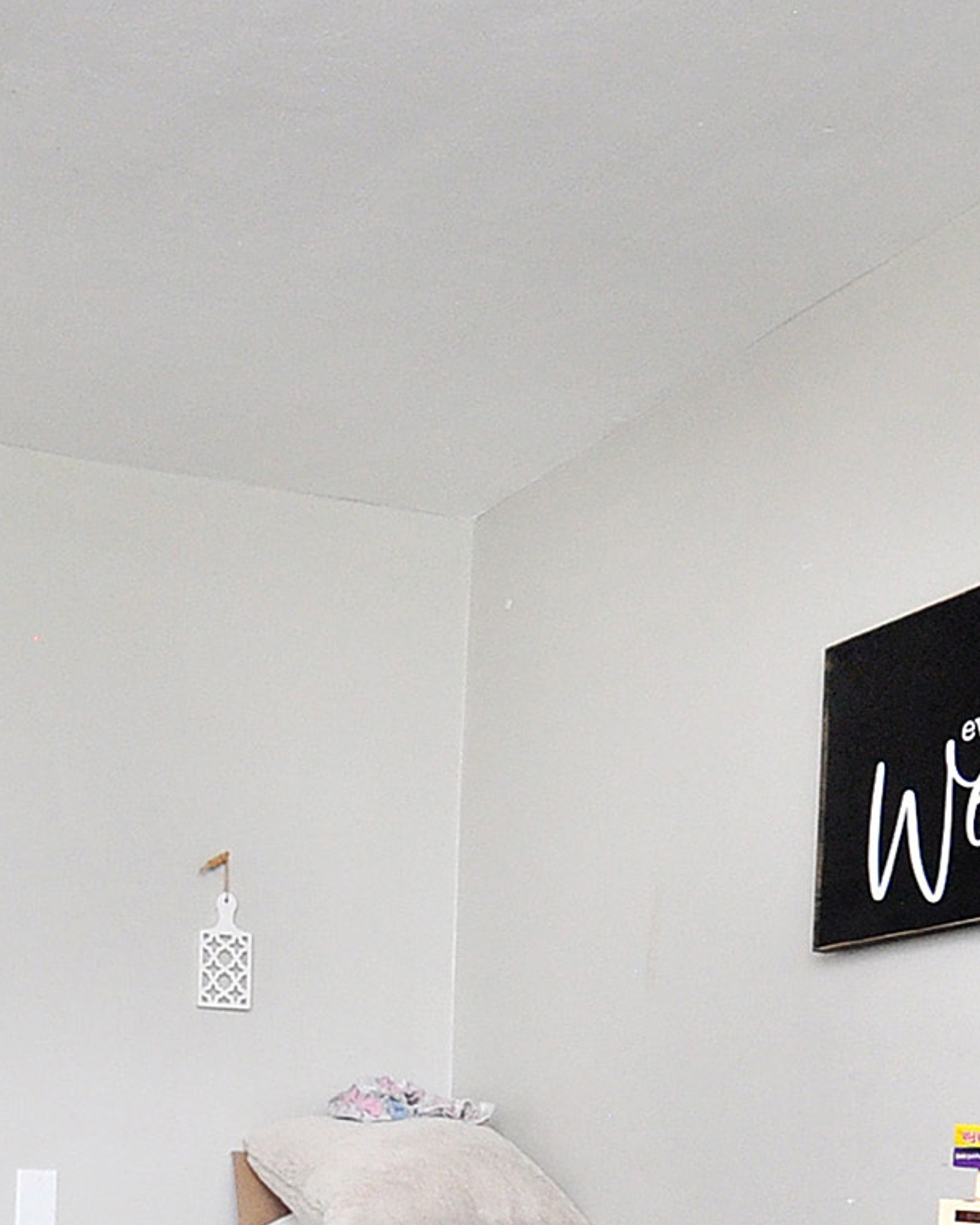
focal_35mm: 53
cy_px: 1266
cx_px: 140
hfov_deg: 27.8
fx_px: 1922
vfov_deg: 32.2
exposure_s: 1/40
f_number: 4.5
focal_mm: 10
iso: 640
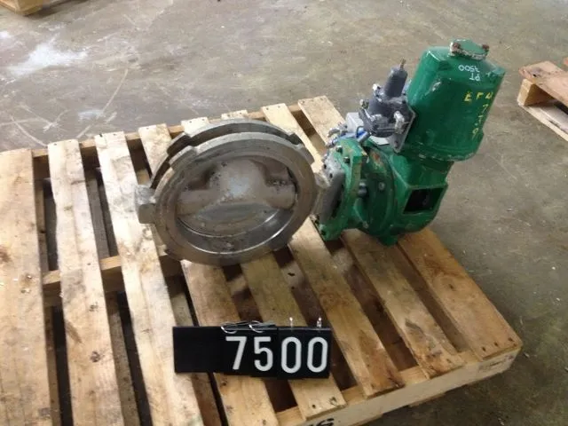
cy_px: 213
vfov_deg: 40.7
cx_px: 284
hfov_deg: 52.6
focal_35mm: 35
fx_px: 574
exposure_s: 1/20
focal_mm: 4.28
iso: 320
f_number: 2.4
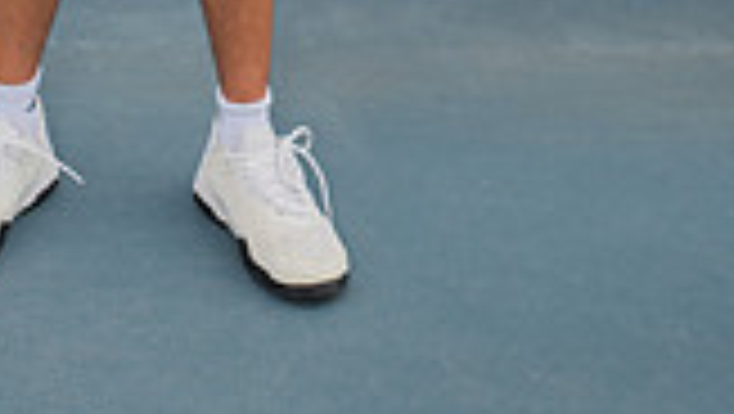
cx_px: 185
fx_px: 2143
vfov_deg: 9.8
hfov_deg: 19.3
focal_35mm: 110
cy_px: -572
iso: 100
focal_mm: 38
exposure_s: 1/320
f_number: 6.3
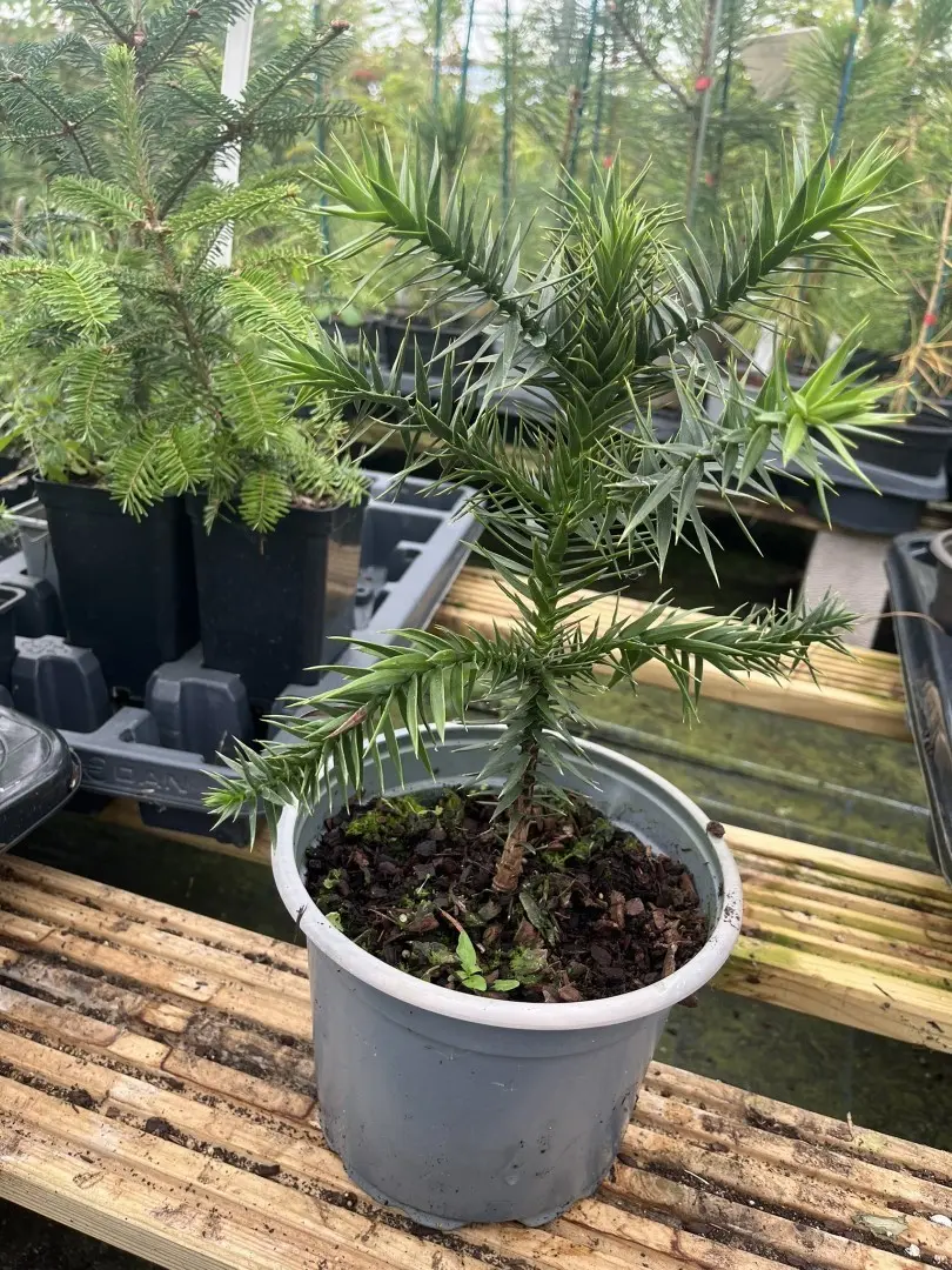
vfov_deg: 67.3
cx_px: 476
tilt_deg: -23.3
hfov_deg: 53.1
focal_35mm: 26
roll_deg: -9.3
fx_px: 953
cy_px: 635
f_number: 1.6
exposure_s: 1/349
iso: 50
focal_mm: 5.1
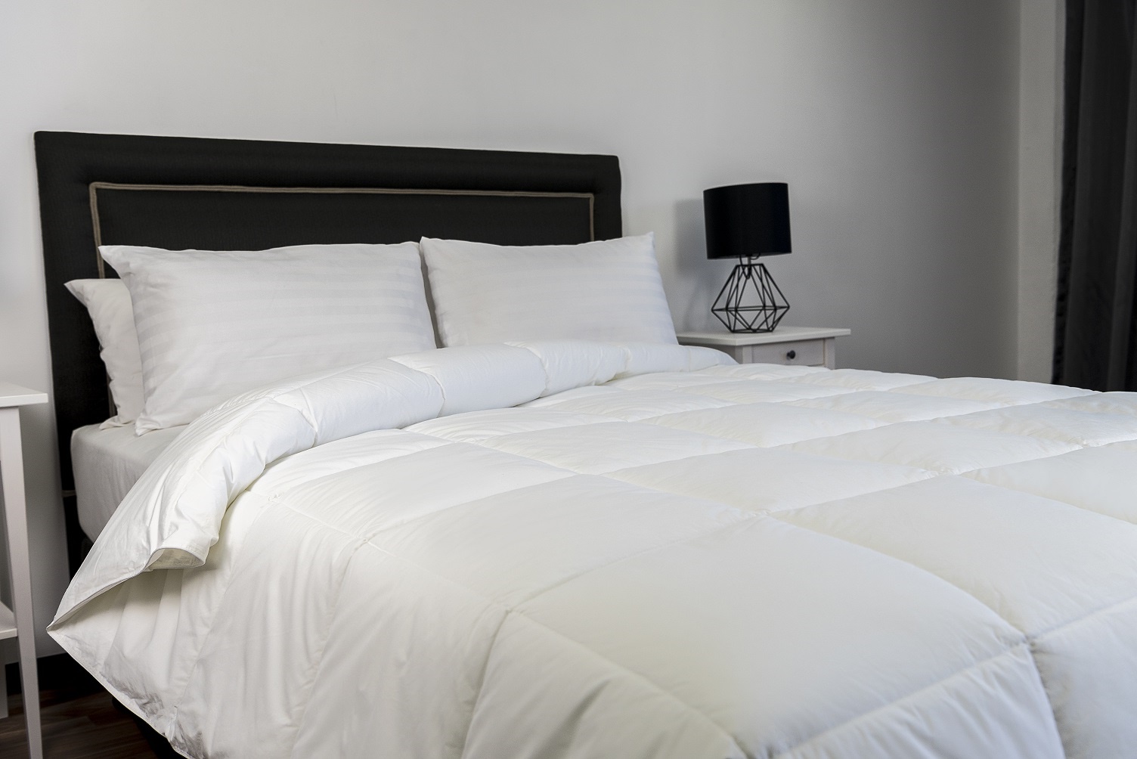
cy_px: 380
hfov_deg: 53.1
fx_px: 1137
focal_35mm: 36
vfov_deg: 36.9
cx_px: 568
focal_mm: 36
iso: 400
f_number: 5.6
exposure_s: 1/100
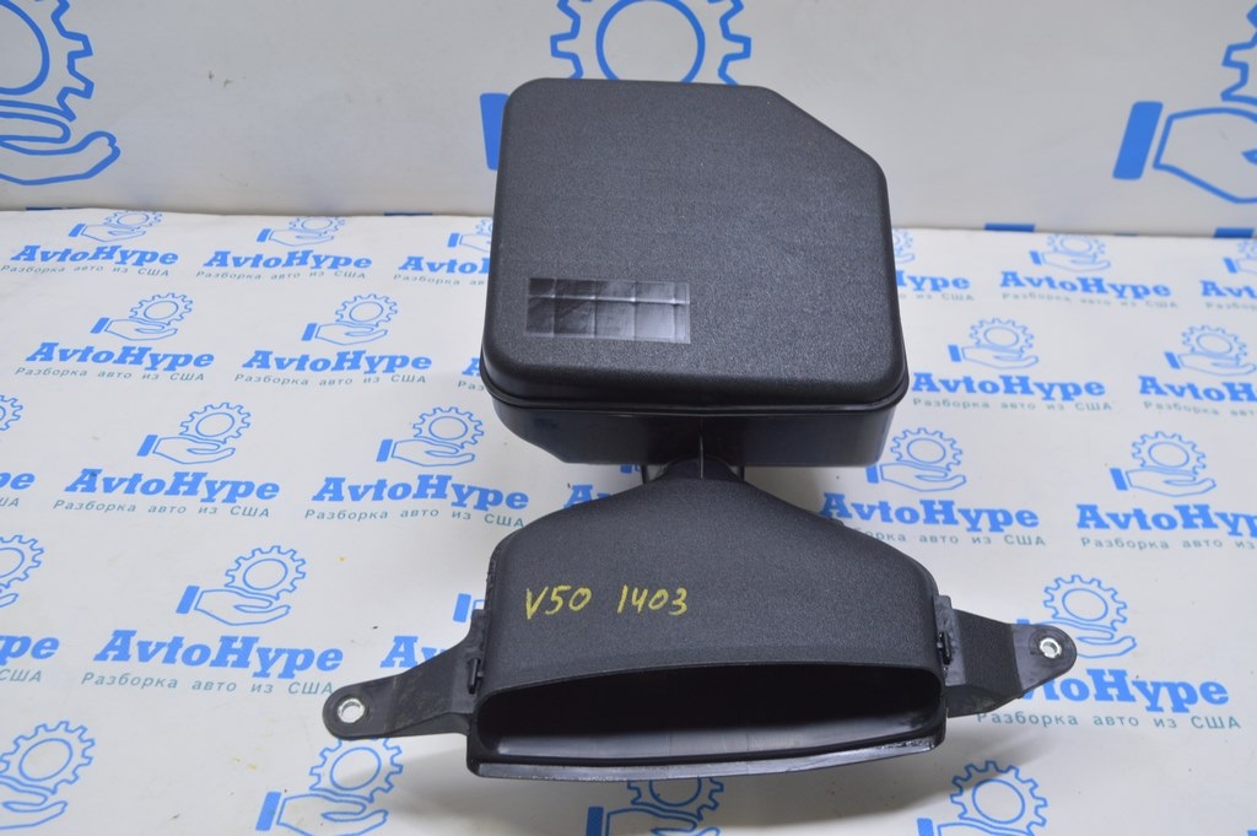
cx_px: 628
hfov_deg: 55.1
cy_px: 418
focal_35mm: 34
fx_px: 1204
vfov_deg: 38.3
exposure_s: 1/20
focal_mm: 23
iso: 400
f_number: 5.6
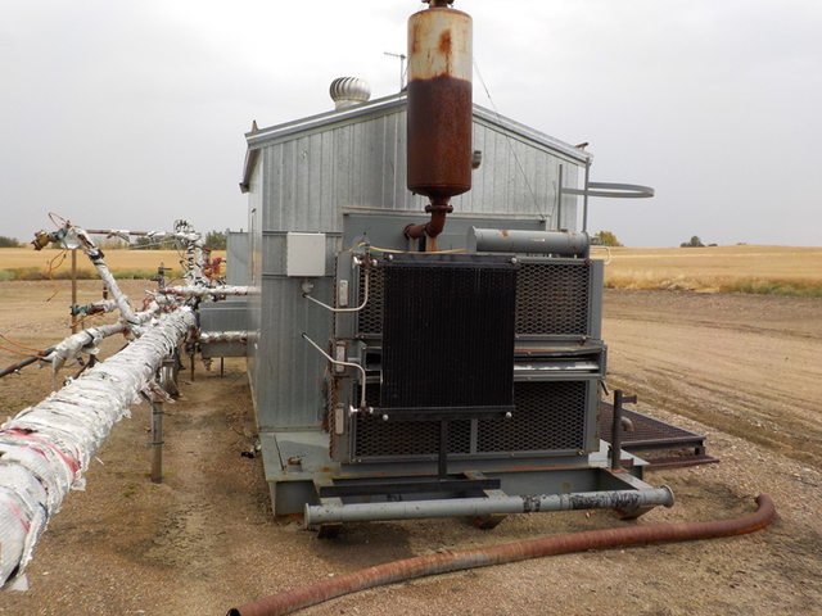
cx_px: 411
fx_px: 712
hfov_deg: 60.0
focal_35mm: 30
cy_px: 308
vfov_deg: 46.8
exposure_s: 1/200
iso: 125
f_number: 3.3
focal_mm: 4.1
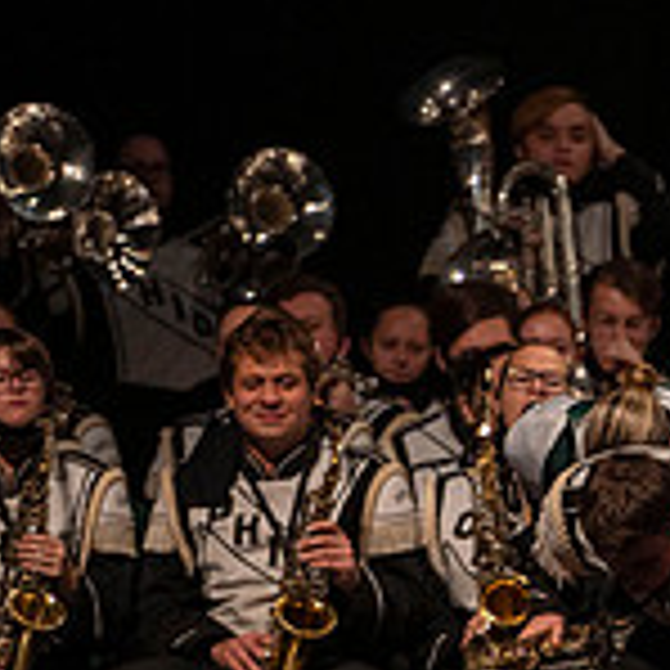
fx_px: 14496
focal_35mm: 662
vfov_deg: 2.6
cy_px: 468
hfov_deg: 2.6
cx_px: 1066
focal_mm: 200
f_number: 3.5
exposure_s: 1/500
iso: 1250
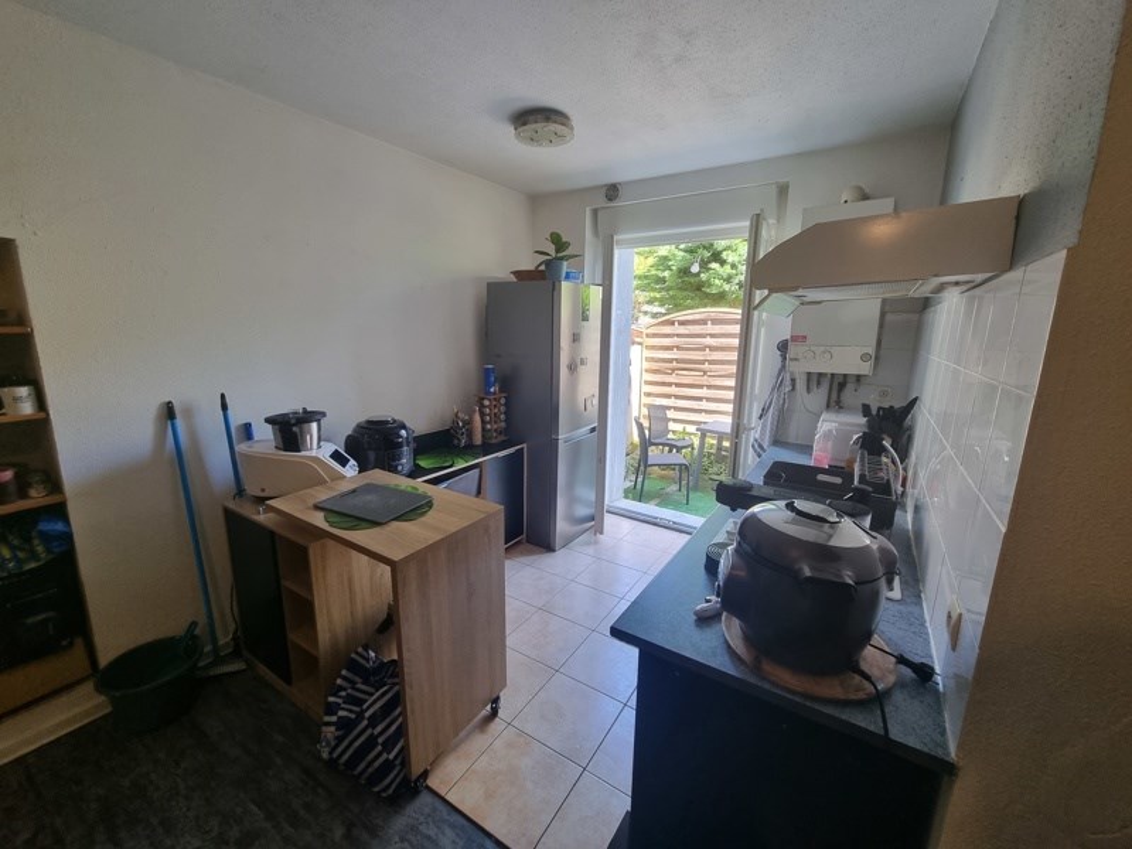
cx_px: 566
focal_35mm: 13
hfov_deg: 106.2
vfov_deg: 89.9
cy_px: 424
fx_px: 425
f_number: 2.2
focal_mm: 2.2
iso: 160
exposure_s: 1/50
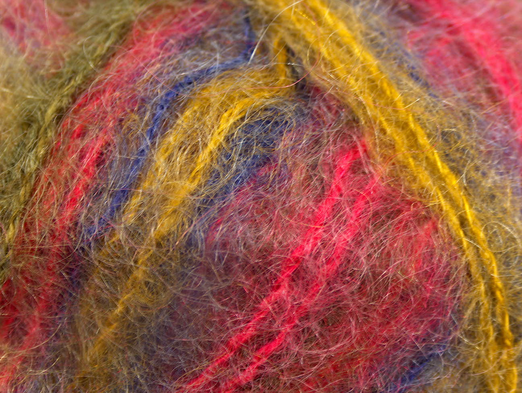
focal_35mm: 99
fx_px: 1495
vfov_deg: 15.0
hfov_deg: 19.8
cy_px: 196
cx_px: 261
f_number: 2.9
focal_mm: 20.29
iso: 100
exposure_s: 1/1.72
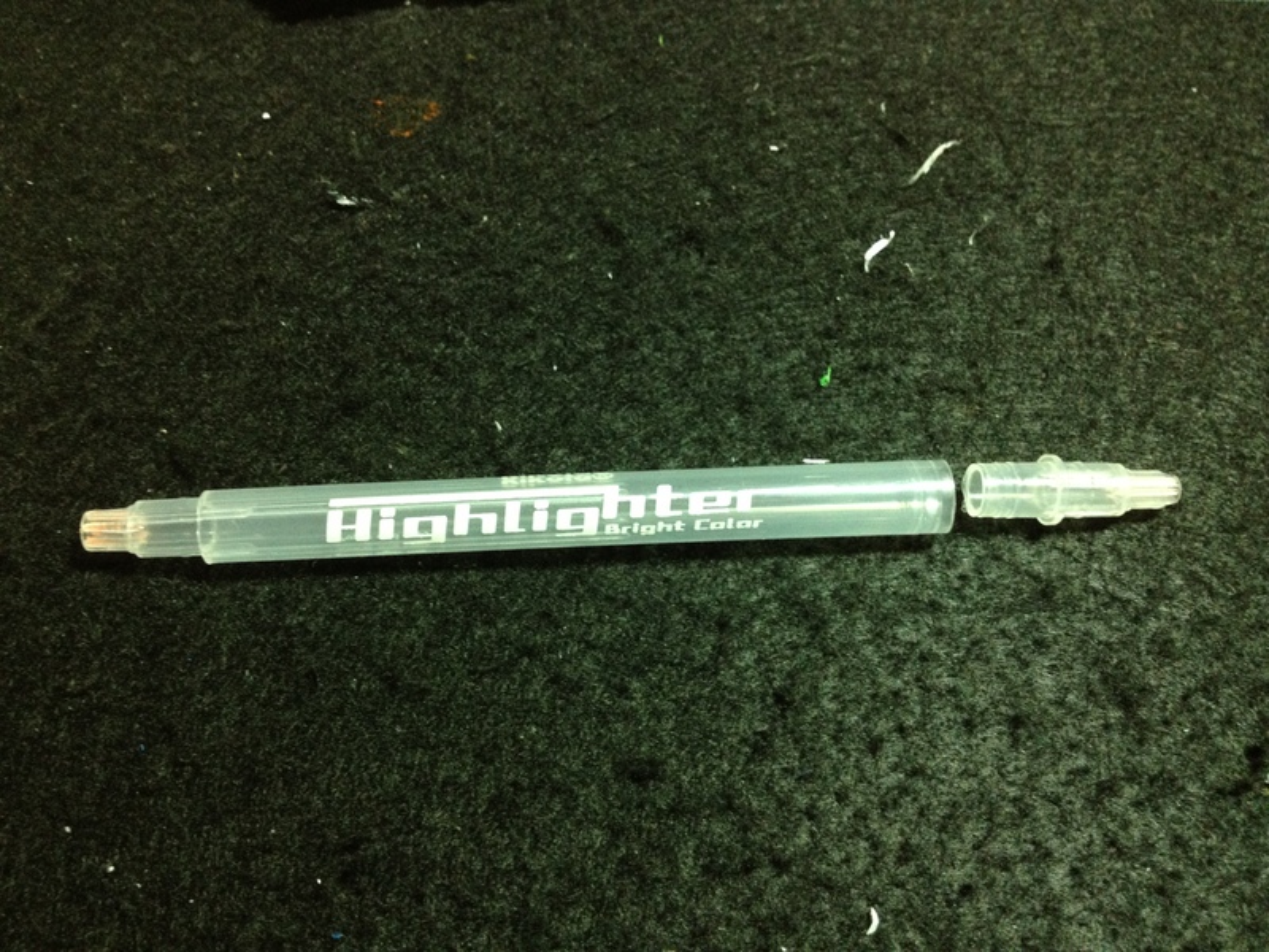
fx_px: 1283
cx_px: 634
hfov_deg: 52.6
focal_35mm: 35
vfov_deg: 40.7
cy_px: 476
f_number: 2.4
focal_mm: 4.28
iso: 250
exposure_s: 1/20
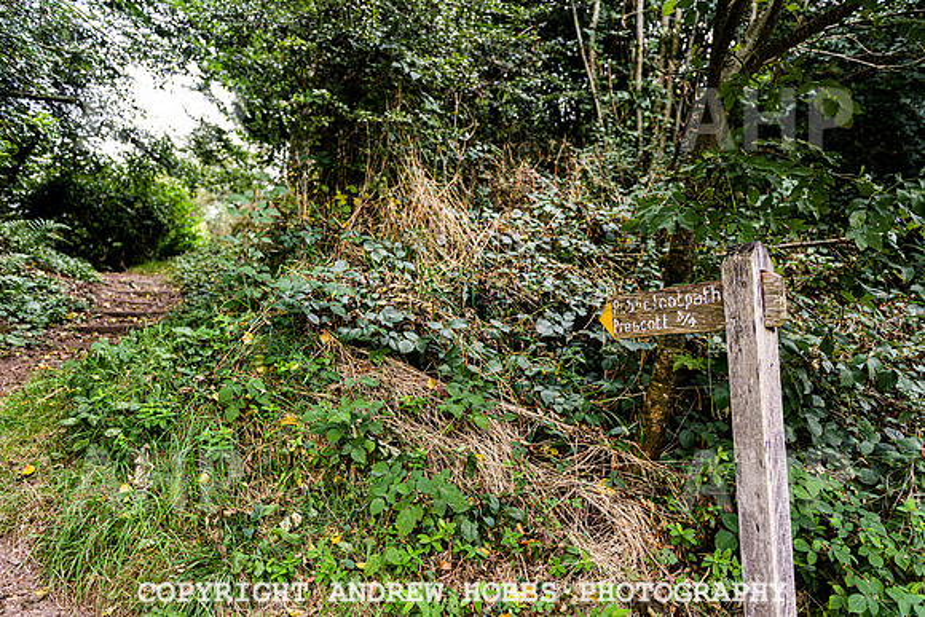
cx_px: 462
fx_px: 617
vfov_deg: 53.2
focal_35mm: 24
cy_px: 308
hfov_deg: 73.7
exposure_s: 1/60
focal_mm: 24
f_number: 4
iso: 400
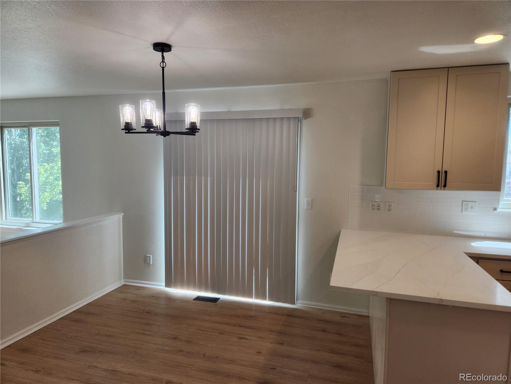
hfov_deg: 73.9
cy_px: 192
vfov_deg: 58.9
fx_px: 340
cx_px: 256
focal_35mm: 23
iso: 32
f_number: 1.8
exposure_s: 1/120
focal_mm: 5.4
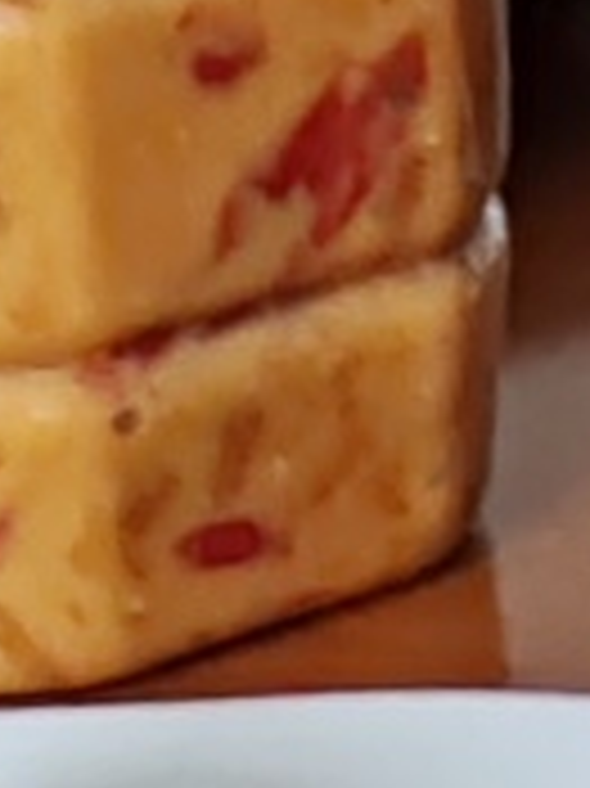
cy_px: 2371
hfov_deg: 9.0
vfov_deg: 9.4
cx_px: 432
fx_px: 3754
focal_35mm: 165
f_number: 2.2
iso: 200
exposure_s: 1/33
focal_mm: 1.96
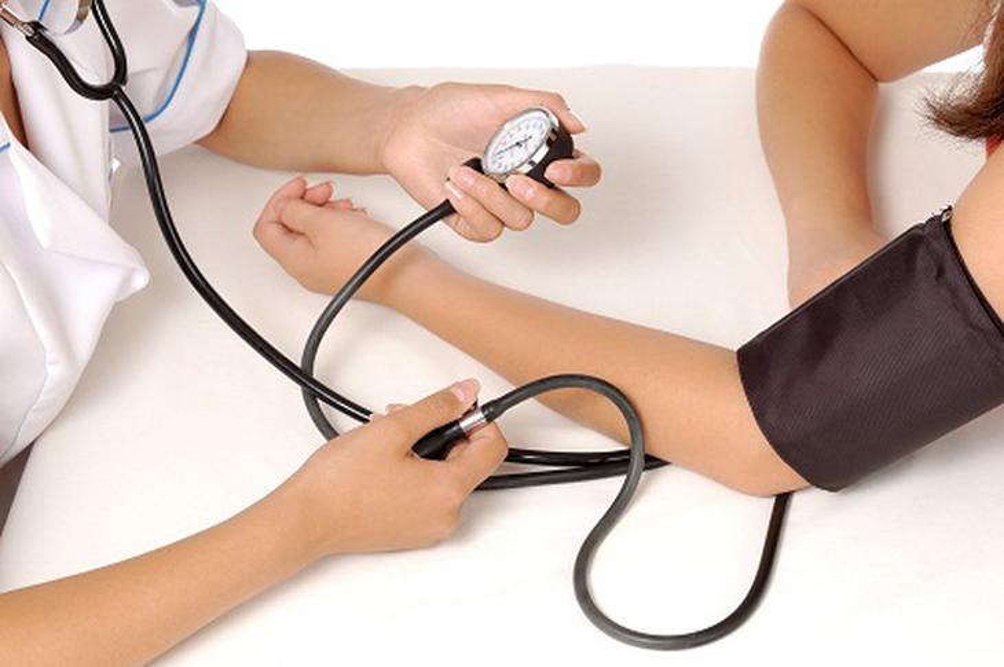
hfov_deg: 27.0
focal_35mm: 75
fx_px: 2089
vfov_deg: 18.1
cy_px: 334
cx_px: 502
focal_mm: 50
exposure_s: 1/500
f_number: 7.1
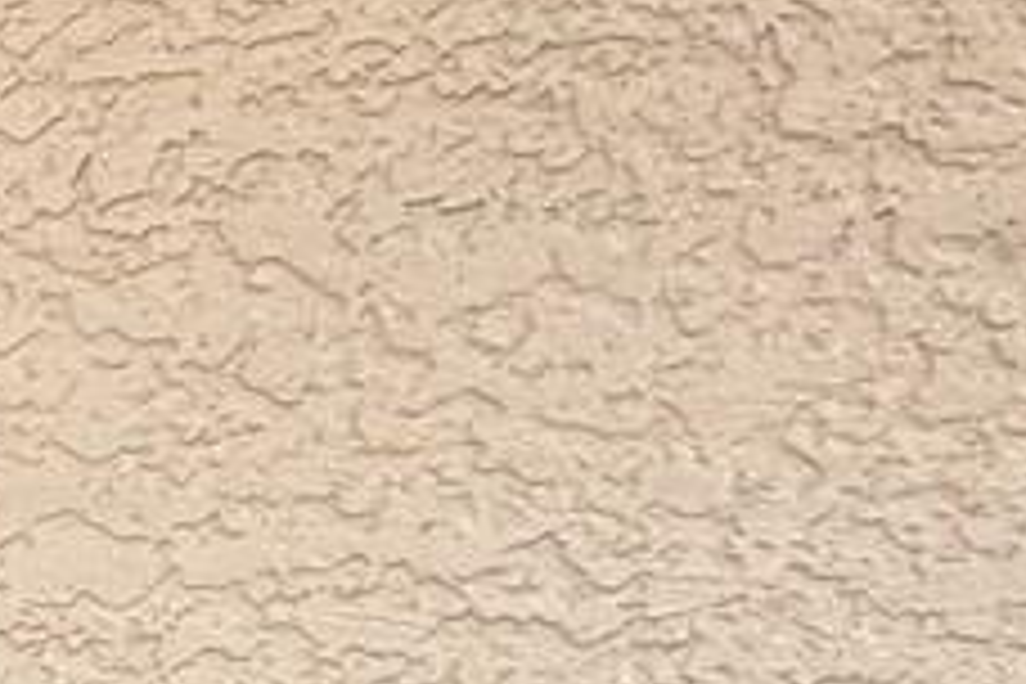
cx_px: -1940
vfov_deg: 12.6
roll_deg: -1.5
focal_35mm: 102
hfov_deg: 11.9
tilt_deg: -3.1
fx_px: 2907
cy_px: 1089
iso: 50
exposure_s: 1/99
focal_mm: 2.22
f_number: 2.2
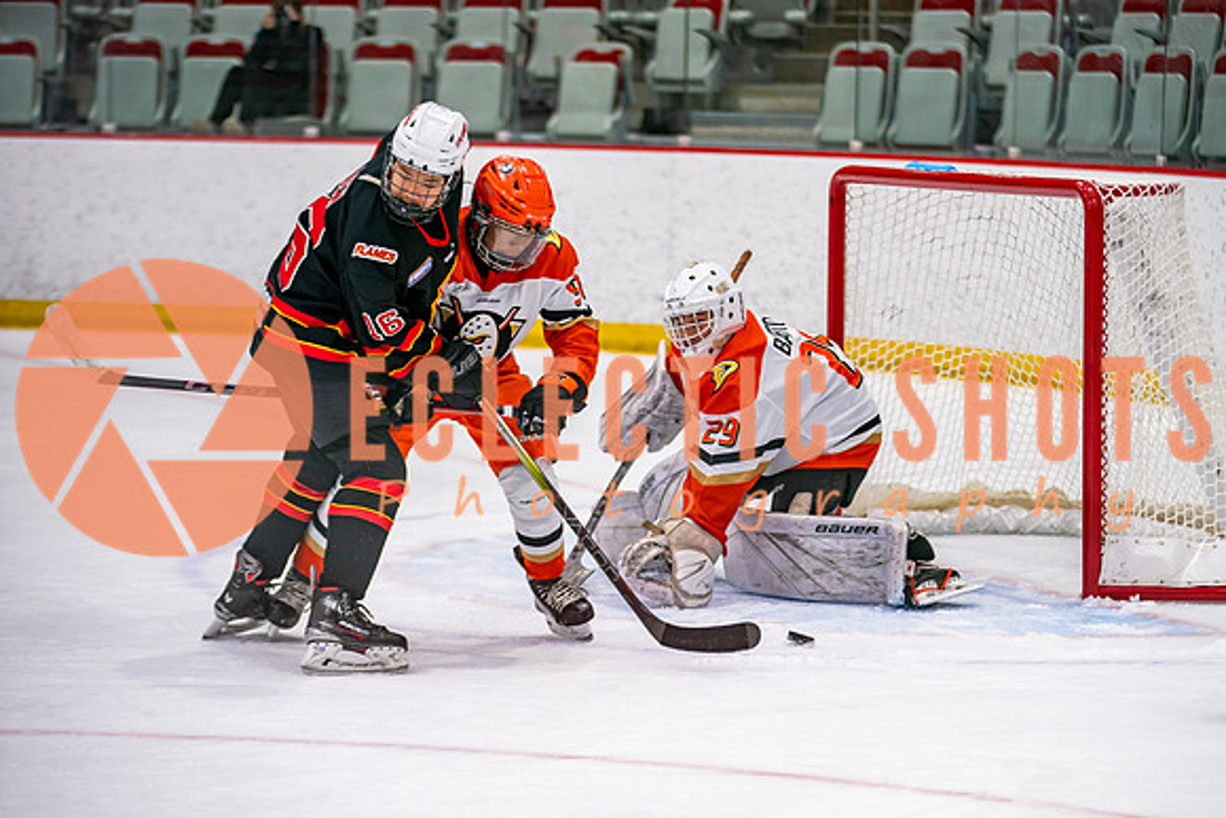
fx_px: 5213
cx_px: 722
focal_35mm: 153
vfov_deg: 9.0
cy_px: 481
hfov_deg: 13.4
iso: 800
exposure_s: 1/640
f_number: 2.8
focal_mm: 130
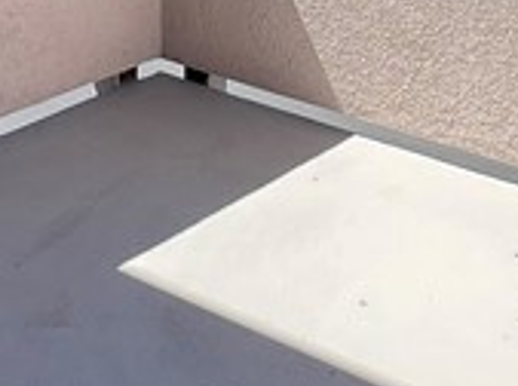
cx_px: 221
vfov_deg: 16.9
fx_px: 1180
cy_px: -188
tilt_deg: -13.1
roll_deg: +1.2
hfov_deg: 24.7
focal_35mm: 79
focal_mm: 1.57
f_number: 1.8
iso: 32
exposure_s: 1/704
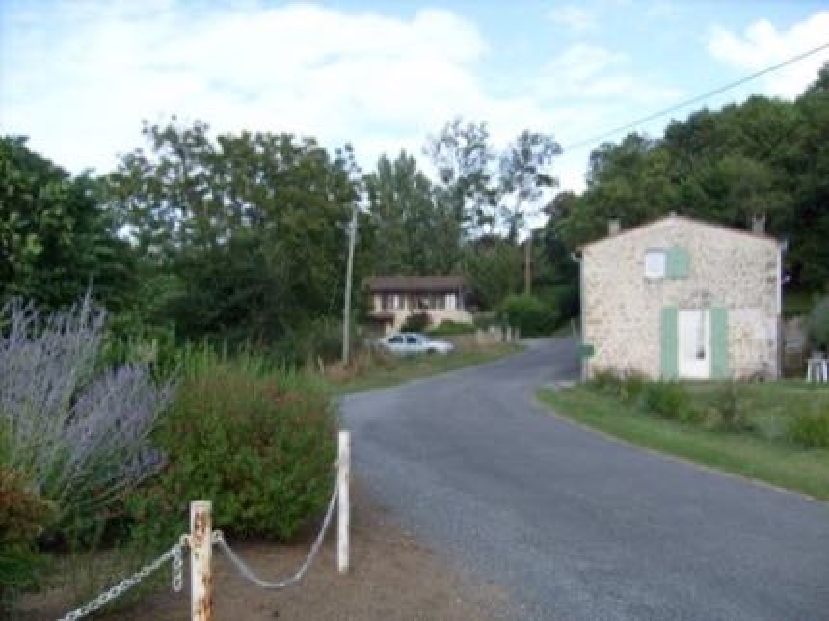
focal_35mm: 35
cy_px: 310
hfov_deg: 52.7
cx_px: 414
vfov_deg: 40.7
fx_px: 838
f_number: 7.1
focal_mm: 5.8
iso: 80
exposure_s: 1/125
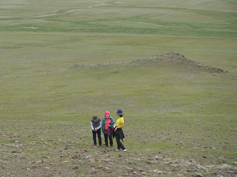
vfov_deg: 19.1
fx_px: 527
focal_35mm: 77
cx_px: 103
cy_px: 89
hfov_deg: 25.3
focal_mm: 25.7
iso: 125
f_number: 5.6
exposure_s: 1/320
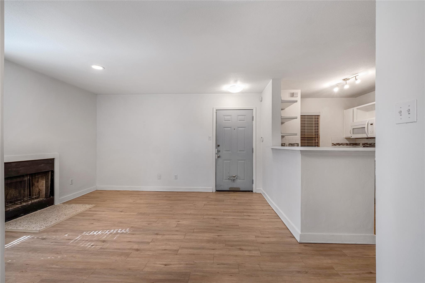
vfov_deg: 77.3
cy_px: 142
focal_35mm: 15
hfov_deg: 100.4
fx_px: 177
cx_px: 212
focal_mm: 10
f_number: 8
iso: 160
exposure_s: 1/125
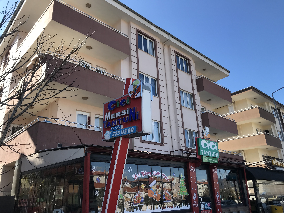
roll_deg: +3.1
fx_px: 230
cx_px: 142
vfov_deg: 49.7
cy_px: 106
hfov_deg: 63.4
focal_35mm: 28
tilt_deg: +21.8
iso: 20
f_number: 1.8
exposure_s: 1/921
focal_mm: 3.99
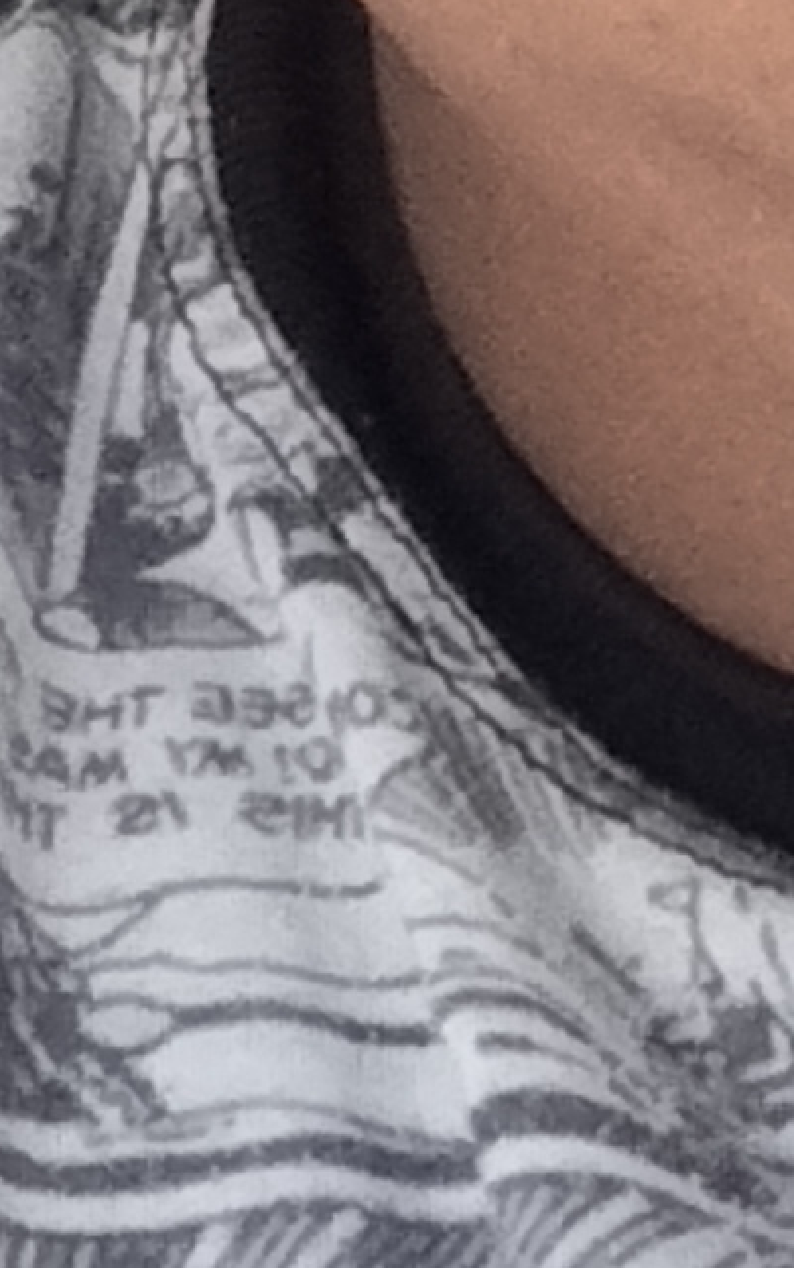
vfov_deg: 10.0
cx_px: 1318
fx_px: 6296
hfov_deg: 7.1
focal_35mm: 182
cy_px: -1870
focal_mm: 3.26
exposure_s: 1/30
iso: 500
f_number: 2.4
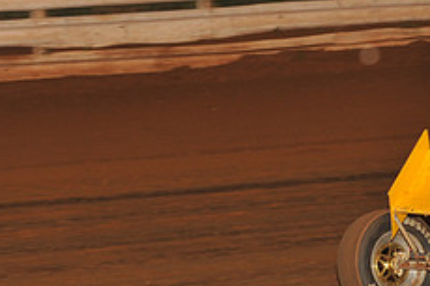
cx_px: 520
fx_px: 3008
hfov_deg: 8.1
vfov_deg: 5.4
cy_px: 114
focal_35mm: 252
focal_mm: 100
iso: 1000
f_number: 6.3
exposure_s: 1/320
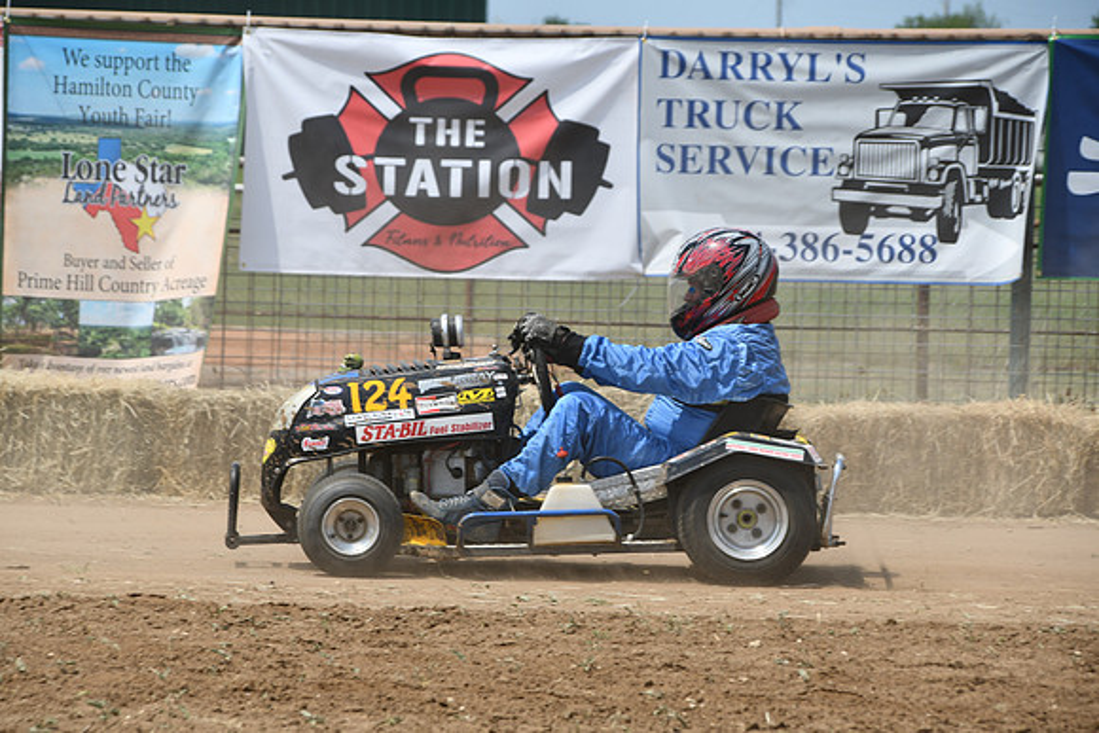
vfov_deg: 5.2
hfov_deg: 7.9
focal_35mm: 262
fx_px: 8000
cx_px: 550
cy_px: 366
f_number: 8
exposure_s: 1/500
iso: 110
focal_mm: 175
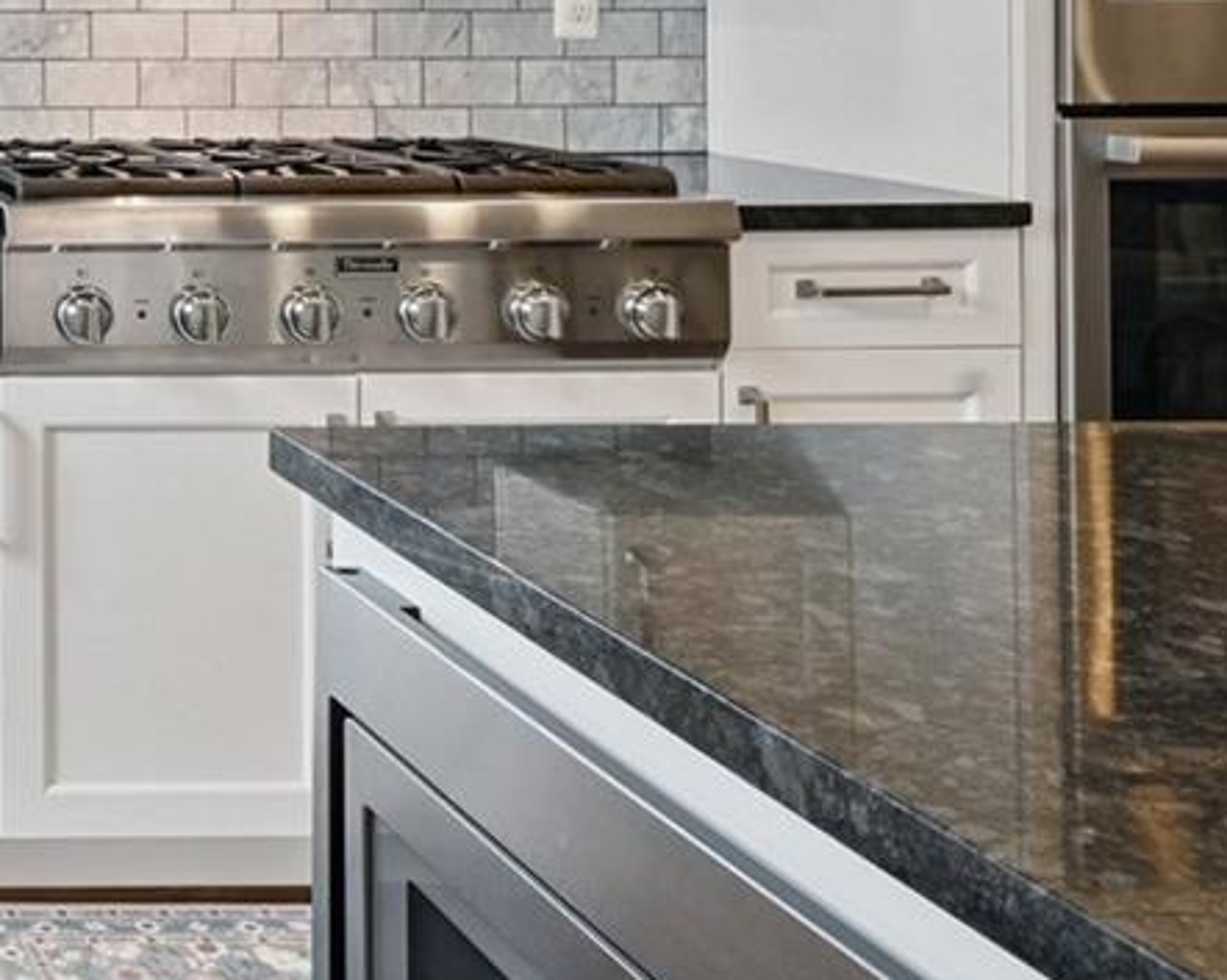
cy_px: -42
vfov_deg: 26.9
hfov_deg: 27.6
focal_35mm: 53
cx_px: -489
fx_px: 1913
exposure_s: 1/40
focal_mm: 15.5
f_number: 10
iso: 400
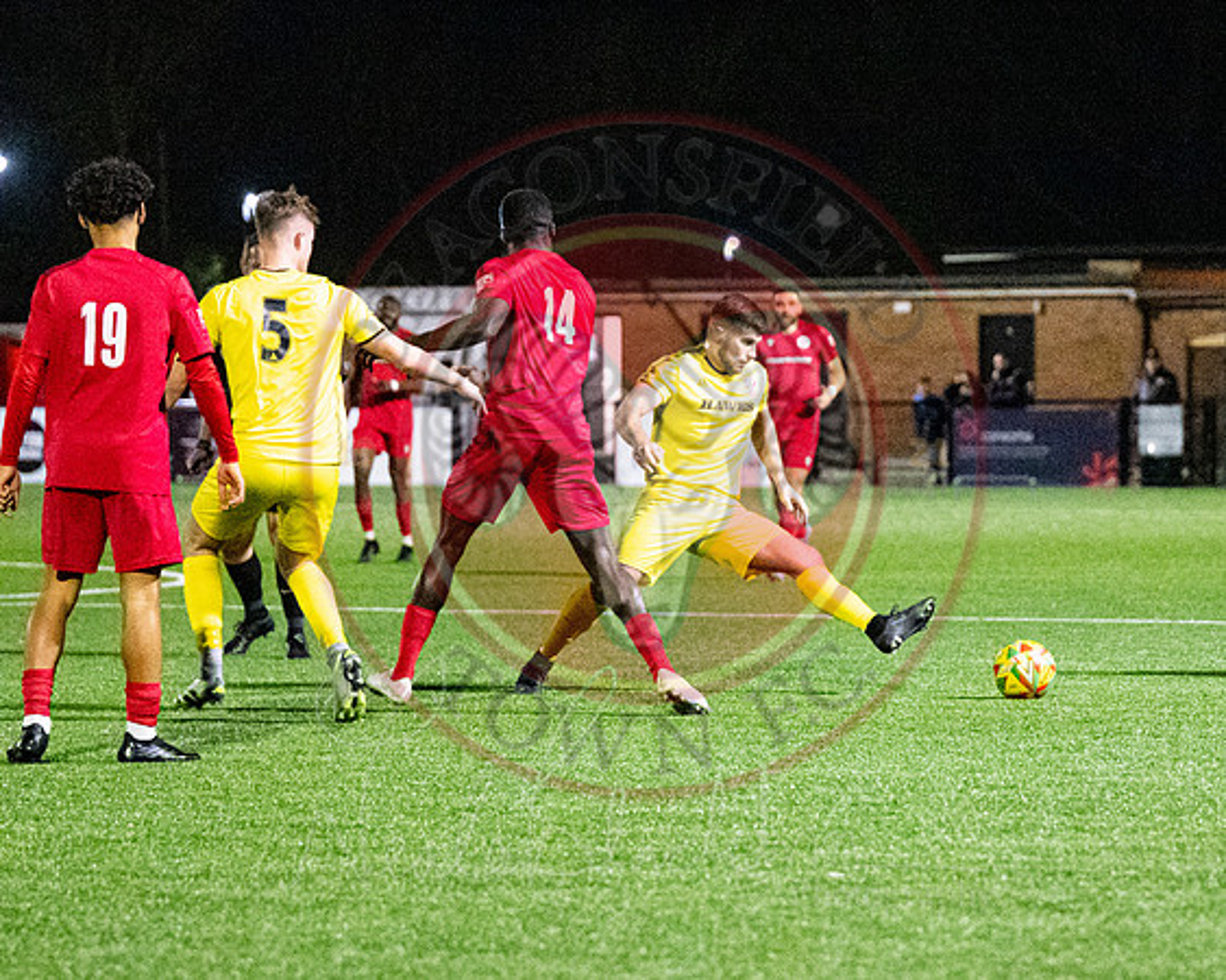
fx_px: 7403
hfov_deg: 9.4
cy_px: 609
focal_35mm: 204
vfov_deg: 7.6
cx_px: 946
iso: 8000
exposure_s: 1/1000
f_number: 2.8
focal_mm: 94
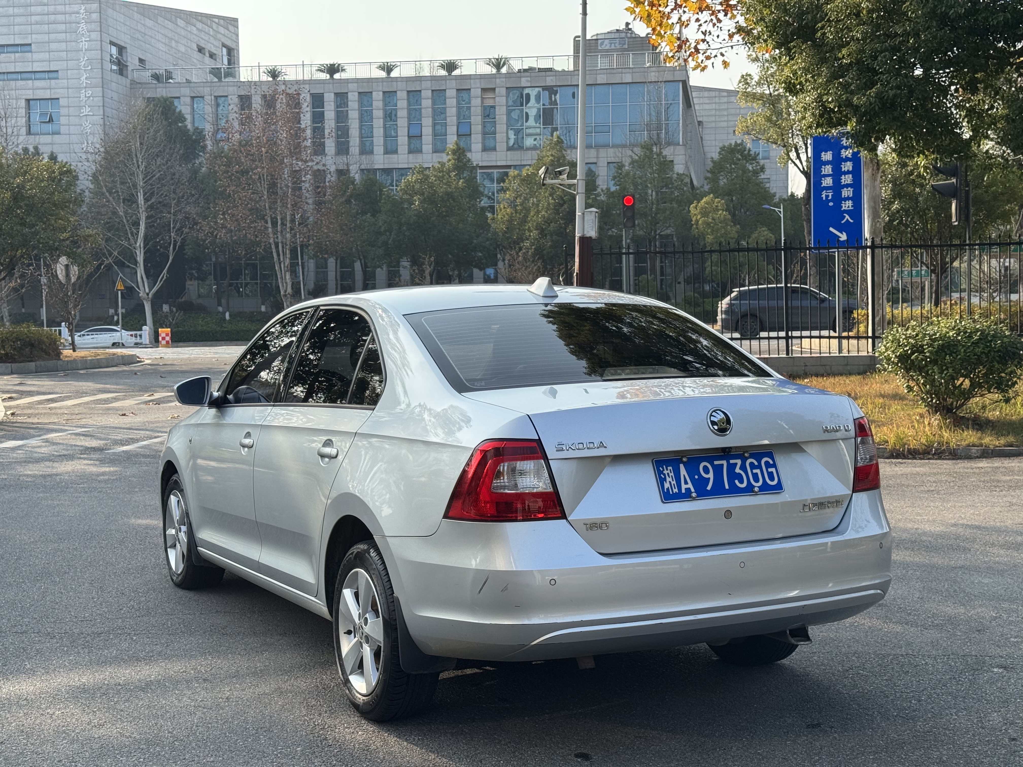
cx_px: 512
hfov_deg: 39.7
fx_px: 1419
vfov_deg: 30.3
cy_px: 384
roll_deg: +1.2
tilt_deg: -3.0
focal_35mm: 48
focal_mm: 6.76
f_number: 1.78
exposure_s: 1/2179
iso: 64
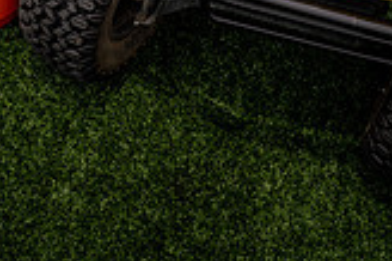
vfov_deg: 15.0
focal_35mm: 74
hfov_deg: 27.3
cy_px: -261
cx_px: 170
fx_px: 805
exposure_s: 1/250
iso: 100
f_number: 5.6
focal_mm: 27
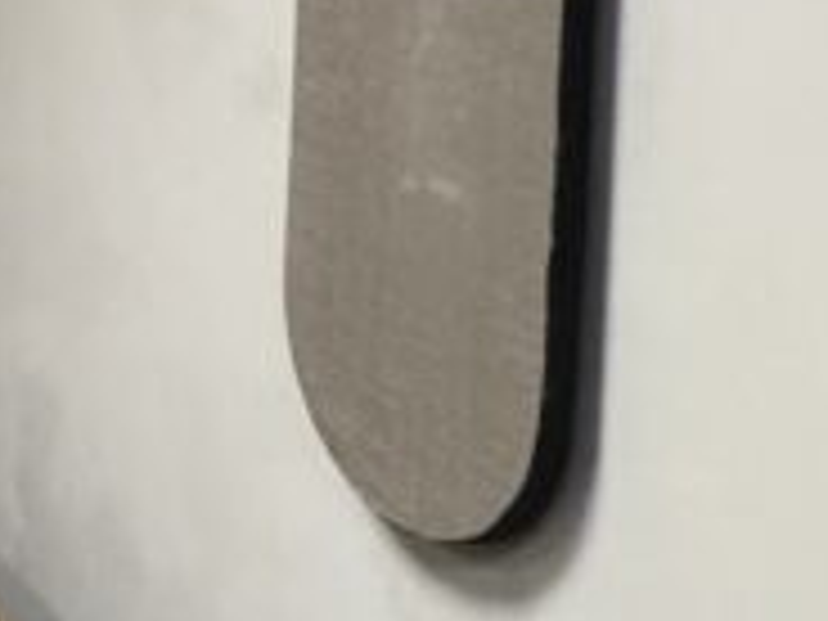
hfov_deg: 14.8
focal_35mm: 78
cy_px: -202
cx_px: -1179
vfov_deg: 17.6
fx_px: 1866
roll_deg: +0.6
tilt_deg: -2.6
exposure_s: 1/100
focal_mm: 2.22
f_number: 2.2
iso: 250
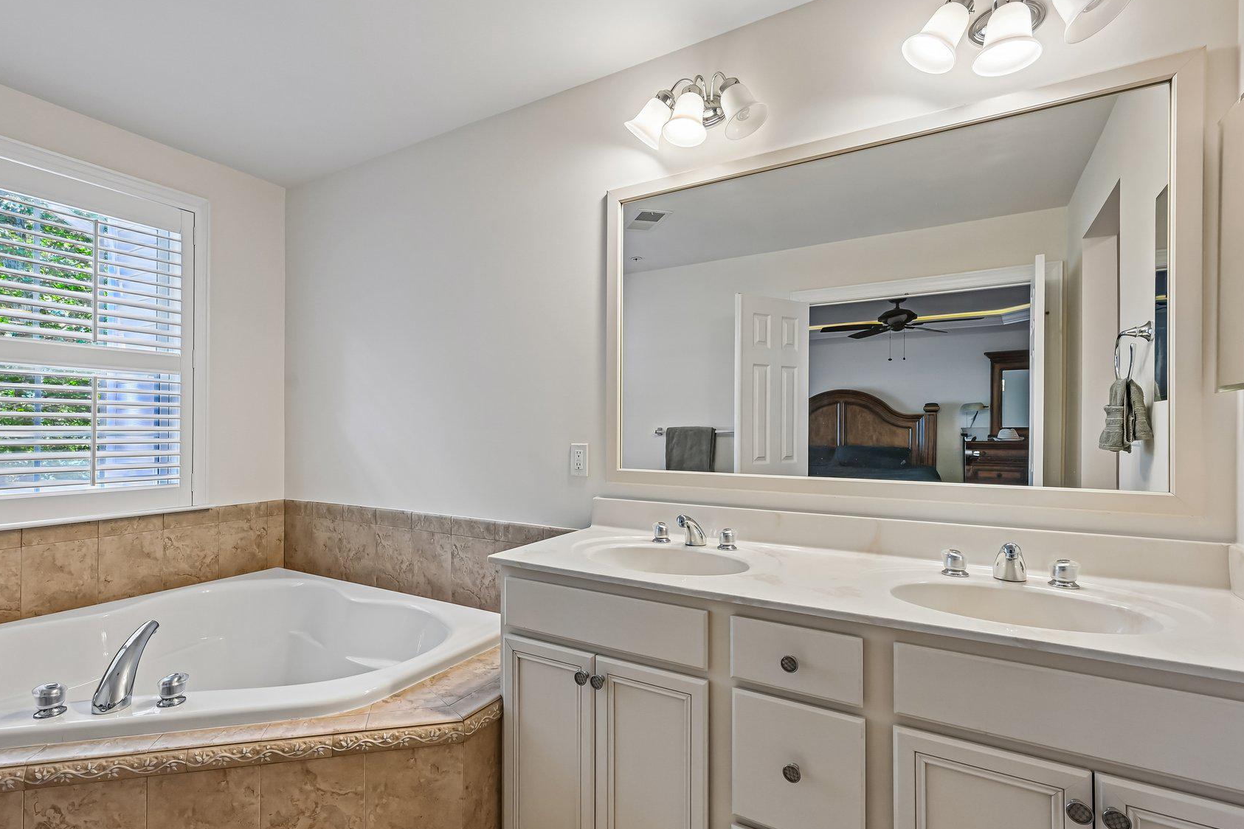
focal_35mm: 17
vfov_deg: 70.4
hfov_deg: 93.1
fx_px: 587
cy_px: 435
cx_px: 575
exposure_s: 1/15
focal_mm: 14
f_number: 8
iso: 200
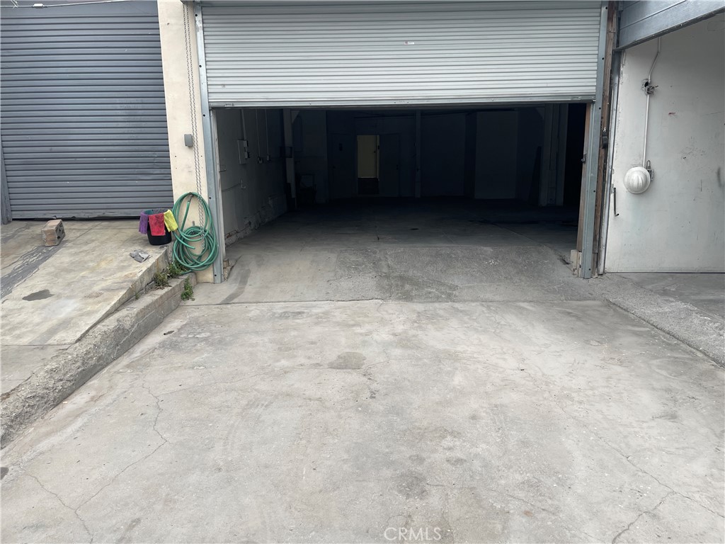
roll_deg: +0.9
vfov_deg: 53.1
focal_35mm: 26
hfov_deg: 67.3
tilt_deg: -10.4
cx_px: 362
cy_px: 272
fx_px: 545
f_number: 1.6
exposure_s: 1/371
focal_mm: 4.2
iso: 32
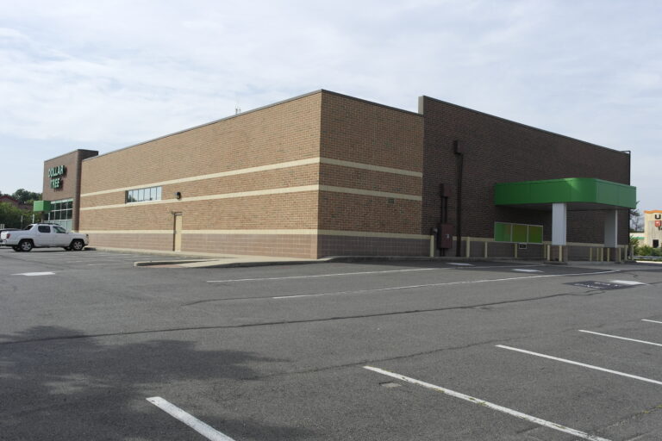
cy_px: 220
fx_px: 552
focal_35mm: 30
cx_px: 331
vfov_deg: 43.6
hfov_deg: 61.9
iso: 100
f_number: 7.1
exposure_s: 1/320
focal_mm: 20
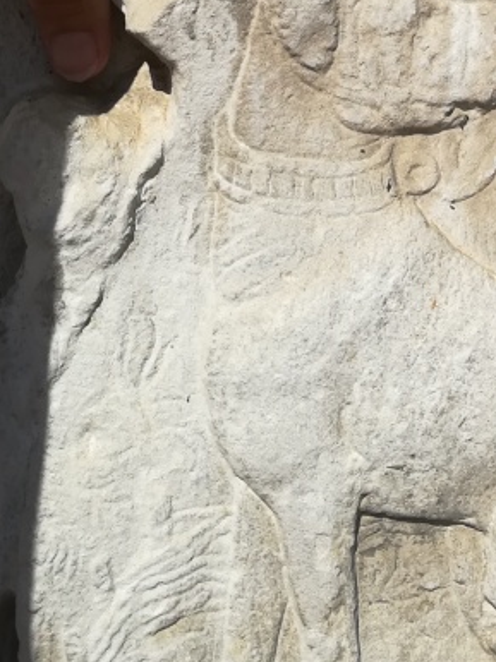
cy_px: -75
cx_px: 465
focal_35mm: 69
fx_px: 1320
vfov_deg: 25.9
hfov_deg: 20.8
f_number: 2.2
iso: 50
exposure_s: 1/1686
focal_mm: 3.83
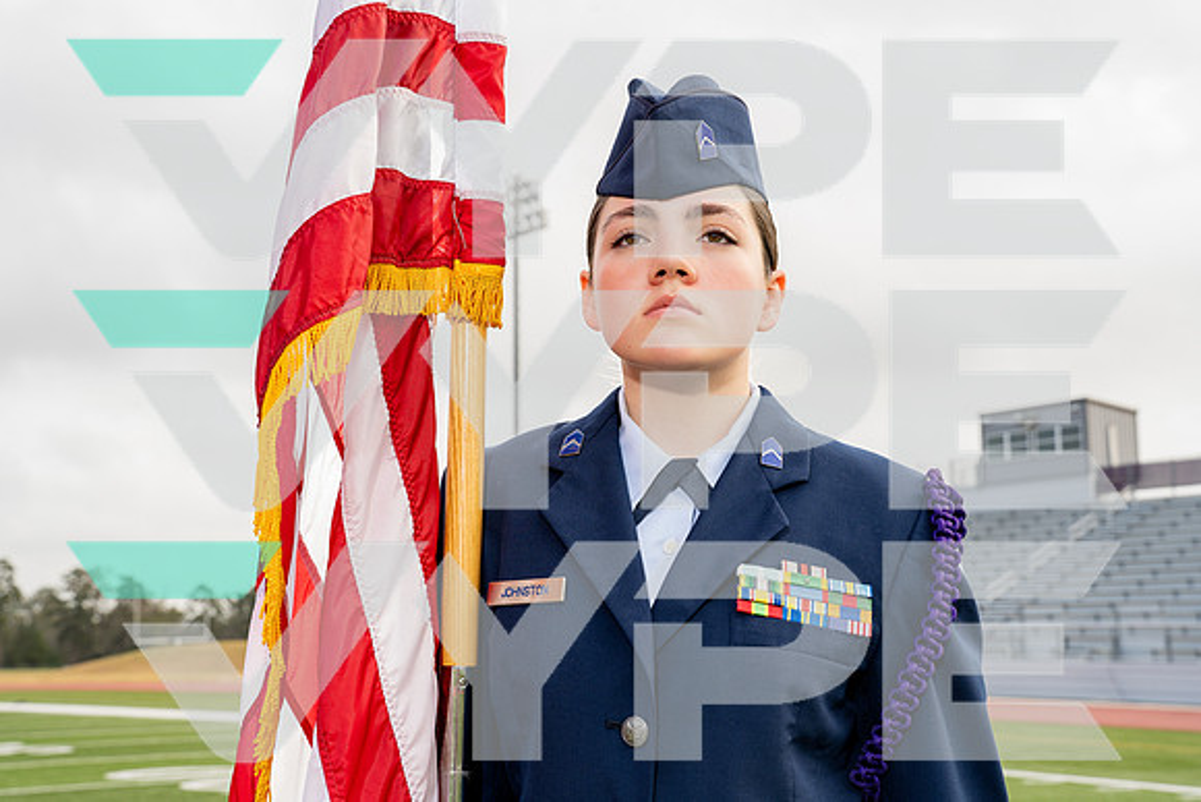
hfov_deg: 40.3
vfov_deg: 27.5
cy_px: 401
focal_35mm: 49
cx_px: 600
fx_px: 1635
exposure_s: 1/250
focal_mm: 49
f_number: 7.1
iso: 320
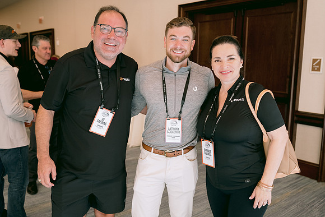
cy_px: 108
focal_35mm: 35
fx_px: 316
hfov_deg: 54.4
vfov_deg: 37.9
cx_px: 162
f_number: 3.5
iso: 800
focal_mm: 35
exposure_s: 1/80
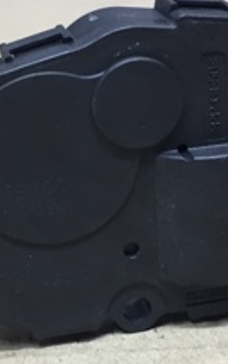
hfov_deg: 14.2
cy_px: 173
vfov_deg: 22.5
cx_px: 140
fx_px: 913
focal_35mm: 92
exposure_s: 1/33
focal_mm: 4.15
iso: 80
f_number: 2.2
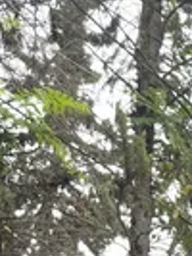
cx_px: 212
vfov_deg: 11.5
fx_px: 960
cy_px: 681
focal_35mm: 130
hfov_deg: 11.3
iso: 32
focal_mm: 5.4
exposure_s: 1/180
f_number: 1.8
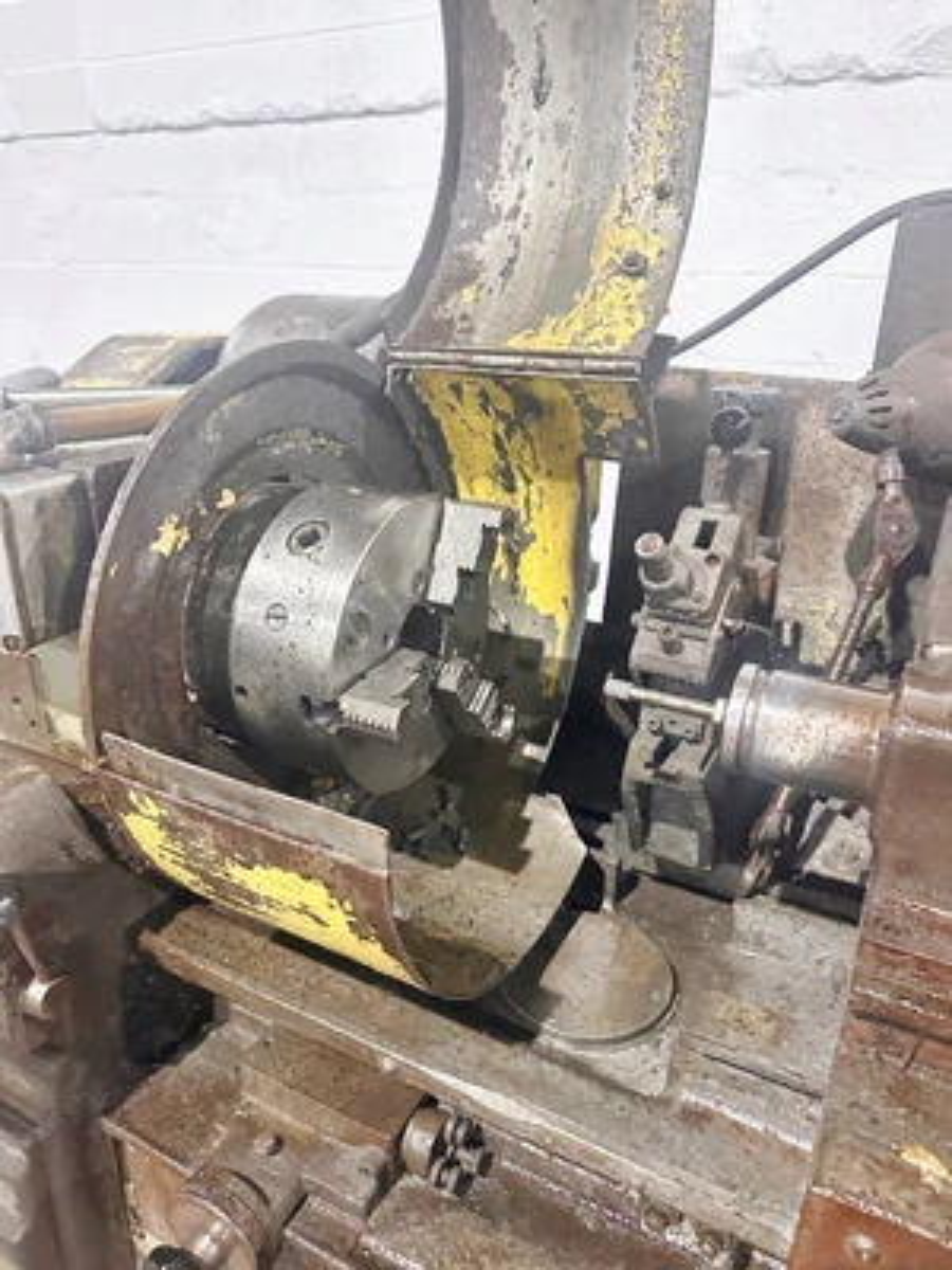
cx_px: 476
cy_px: 635
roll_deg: +0.5
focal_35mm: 24
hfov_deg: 56.8
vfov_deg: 71.6
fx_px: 880
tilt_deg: -23.9
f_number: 1.78
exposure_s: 1/60
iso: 640
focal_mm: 6.86
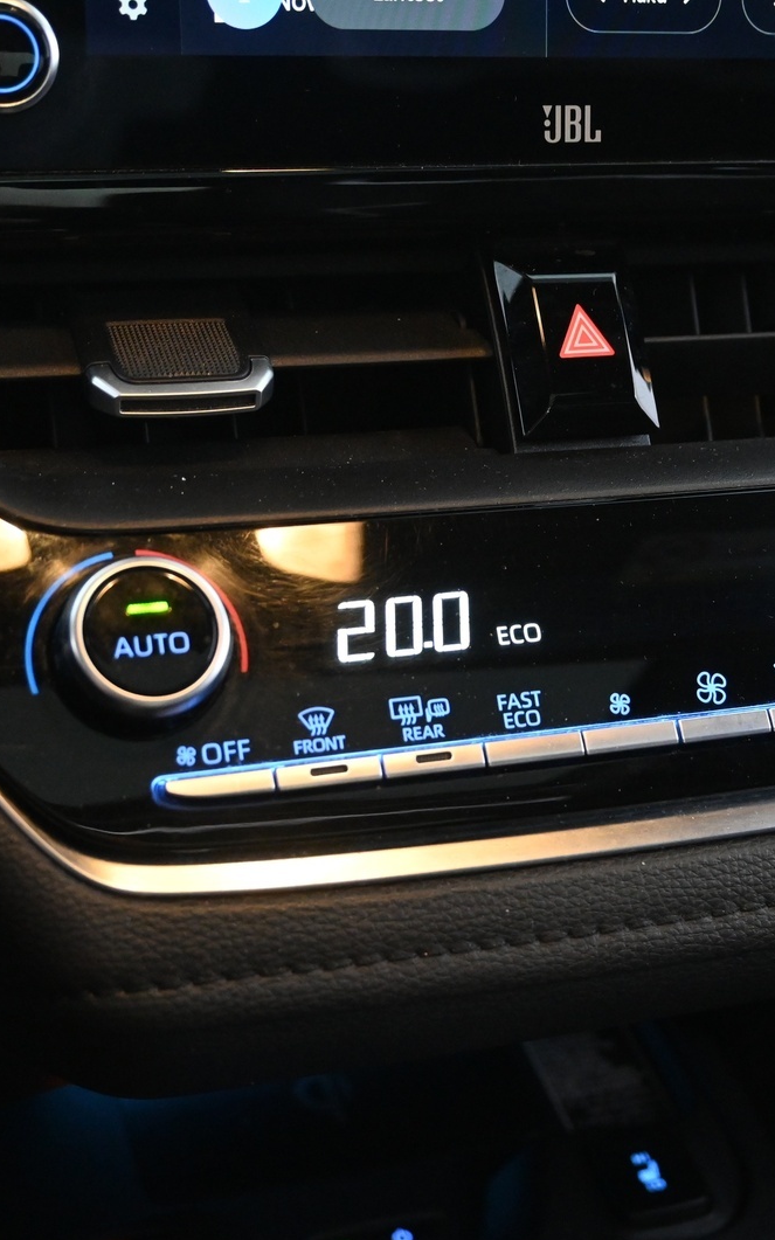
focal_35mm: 56
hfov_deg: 23.1
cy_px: 612
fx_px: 1893
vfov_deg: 36.3
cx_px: 505
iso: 3200
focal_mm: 24
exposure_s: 1/25
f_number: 4.2
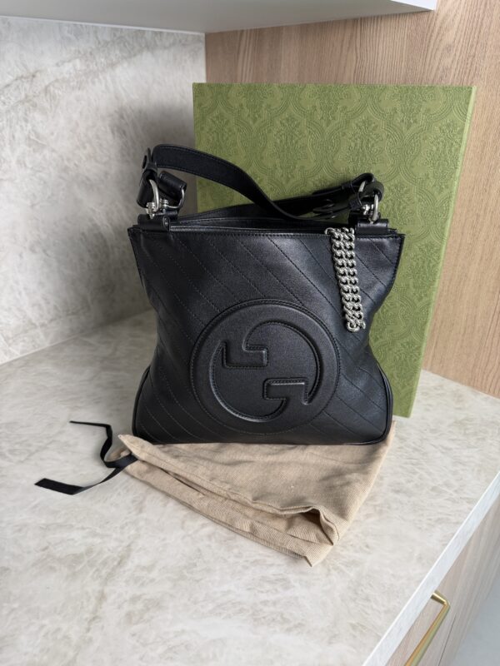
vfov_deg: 71.6
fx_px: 462
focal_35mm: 24
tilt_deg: -27.9
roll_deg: -0.2
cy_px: 333
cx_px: 250
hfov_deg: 56.8
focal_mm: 6.76
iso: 160
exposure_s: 1/120
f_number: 1.78
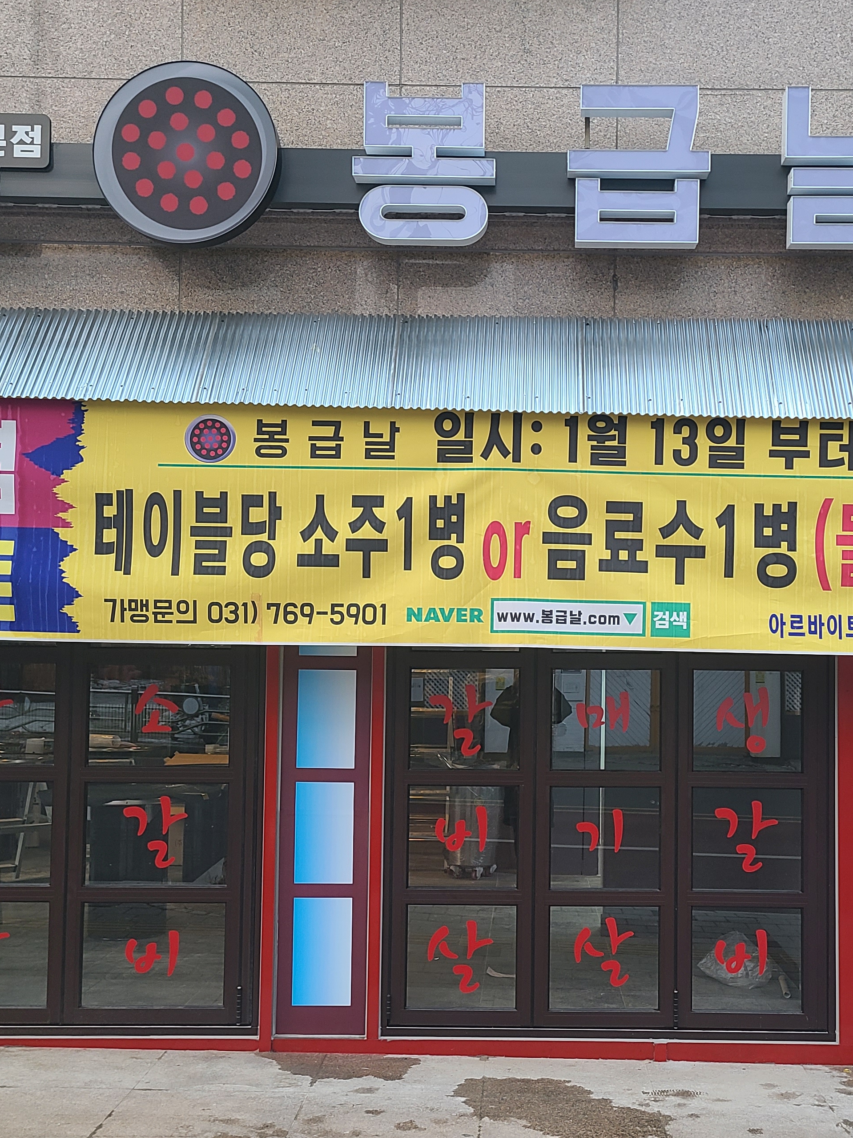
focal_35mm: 41
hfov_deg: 35.0
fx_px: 1347
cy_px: 626
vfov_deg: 45.7
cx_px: 531
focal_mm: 5.4
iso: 50
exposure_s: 1/60
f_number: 1.8
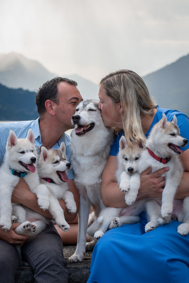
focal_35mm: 135
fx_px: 1063
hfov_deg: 10.2
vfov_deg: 15.2
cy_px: 142
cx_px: 109
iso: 200
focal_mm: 90
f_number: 8
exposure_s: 1/250
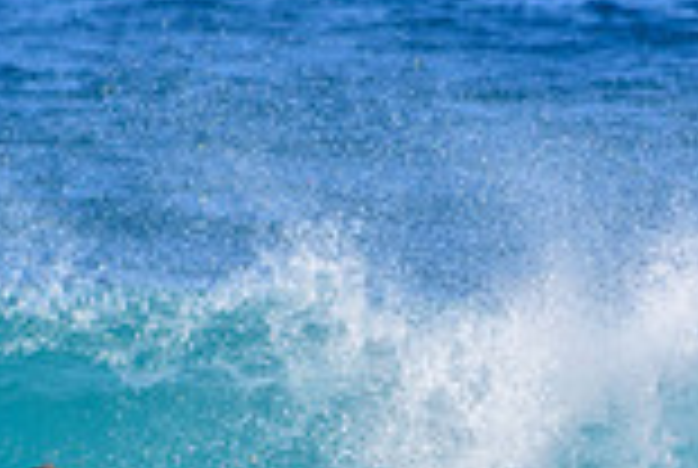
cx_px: 99
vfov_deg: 0.5
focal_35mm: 2799
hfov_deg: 0.7
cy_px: 623
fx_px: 54373
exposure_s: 1/2000
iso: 360
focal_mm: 500
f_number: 5.6
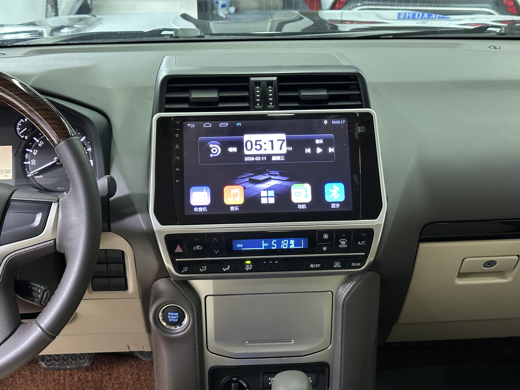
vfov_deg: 30.3
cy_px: 195
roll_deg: -0.2
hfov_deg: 39.7
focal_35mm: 48
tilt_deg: -22.7
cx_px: 260
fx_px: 721
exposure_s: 1/33
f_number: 1.78
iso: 500
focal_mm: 6.86
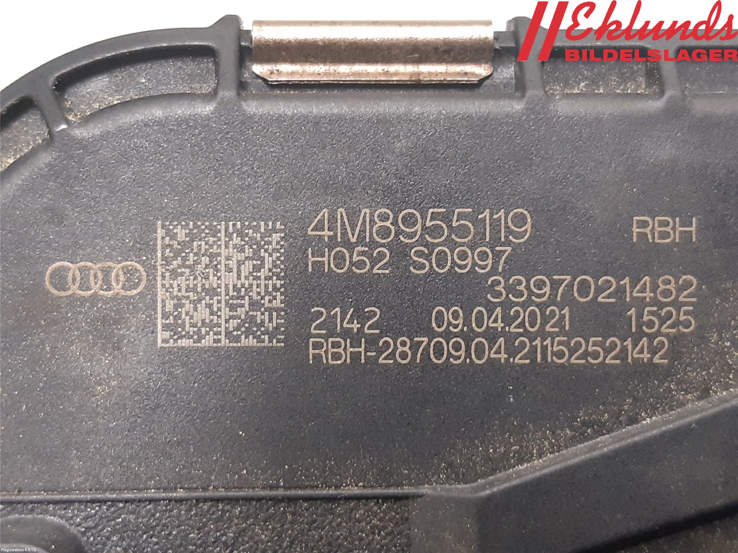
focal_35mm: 26
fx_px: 554
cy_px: 276
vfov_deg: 53.1
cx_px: 369
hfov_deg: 67.3
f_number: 1.7
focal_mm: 3.93
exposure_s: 1/25
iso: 250
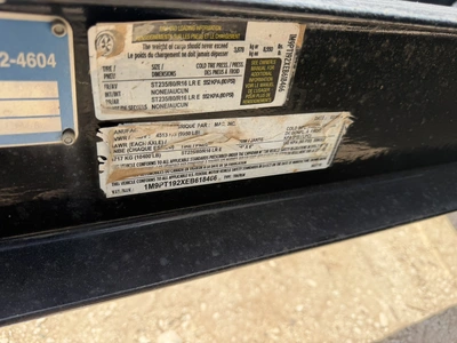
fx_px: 317
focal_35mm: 24
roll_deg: -6.7
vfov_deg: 56.8
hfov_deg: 71.6
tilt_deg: -34.7
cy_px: 172
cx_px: 228
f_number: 1.78
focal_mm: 6.76
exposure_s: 1/3021
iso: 100
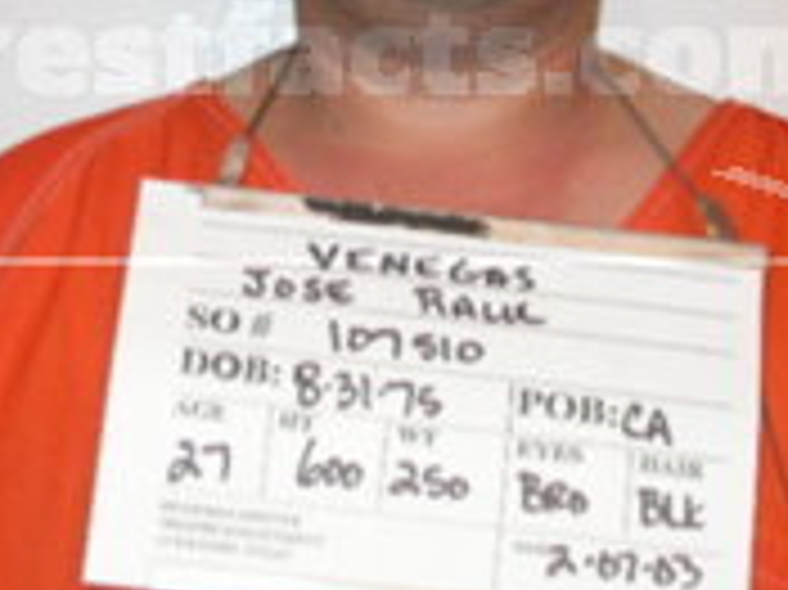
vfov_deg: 11.0
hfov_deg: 14.7
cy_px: 43
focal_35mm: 134
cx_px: 331
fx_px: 3048
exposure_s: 1/60.3
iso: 100
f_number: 3.3
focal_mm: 14.2
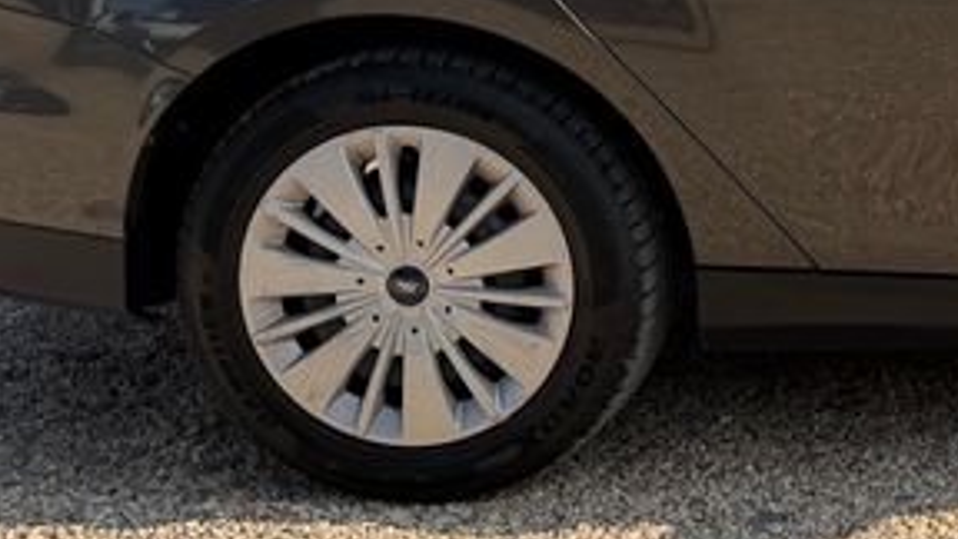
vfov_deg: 12.8
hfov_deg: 20.2
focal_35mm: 93
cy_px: -67
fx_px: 2362
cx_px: 1374
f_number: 1.78
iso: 80
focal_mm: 6.76
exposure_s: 1/3425
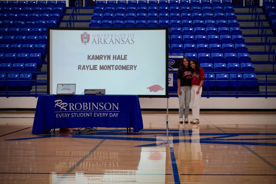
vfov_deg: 18.2
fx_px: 575
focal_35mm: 75
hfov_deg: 27.0
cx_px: 138
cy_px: 92
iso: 1000
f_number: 5.6
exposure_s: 1/160
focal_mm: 50
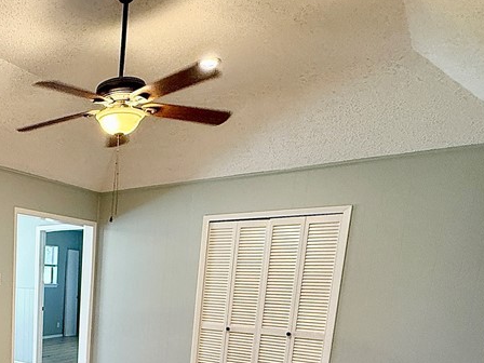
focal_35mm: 32
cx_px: 13
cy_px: 349
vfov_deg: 39.7
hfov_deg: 48.1
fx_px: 447
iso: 320
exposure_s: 1/60
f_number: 2.2
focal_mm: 2.22
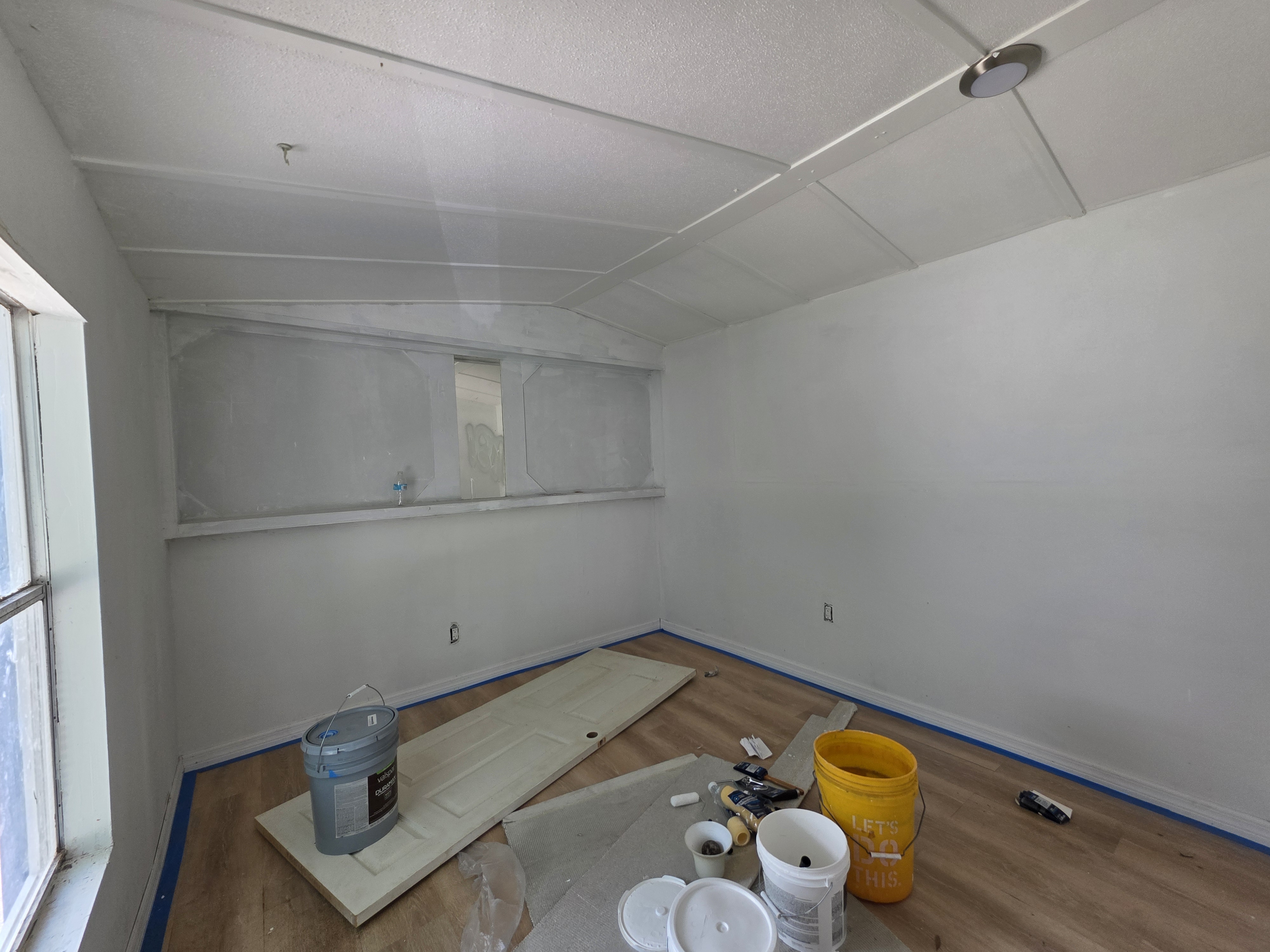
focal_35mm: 13
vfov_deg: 89.9
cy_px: 476
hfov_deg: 106.2
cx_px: 635
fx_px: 477
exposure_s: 1/120
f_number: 1.9
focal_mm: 2.2
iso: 64
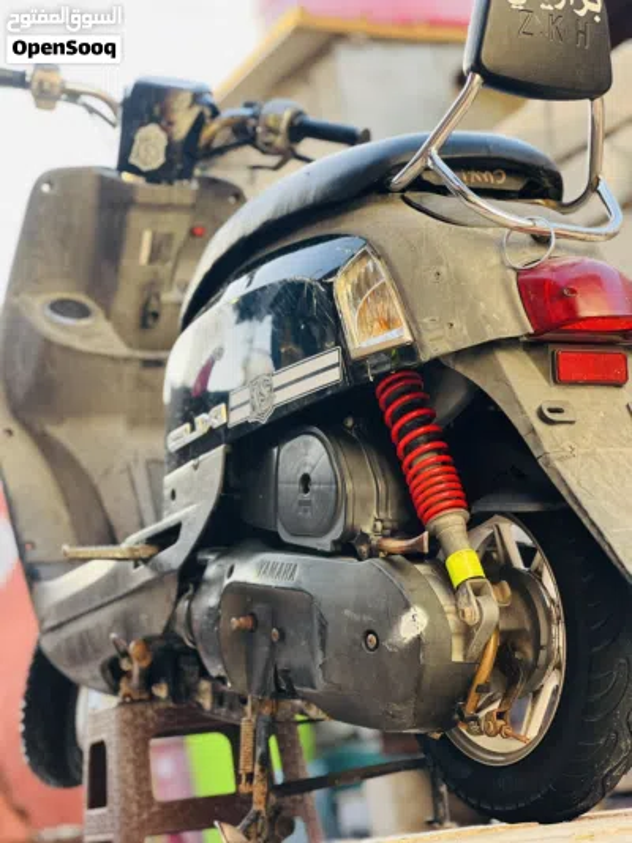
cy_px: 422
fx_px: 1874
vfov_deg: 25.3
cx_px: 316
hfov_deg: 19.1
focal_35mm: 77
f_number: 2.8
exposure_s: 1/121
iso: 100
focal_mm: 9
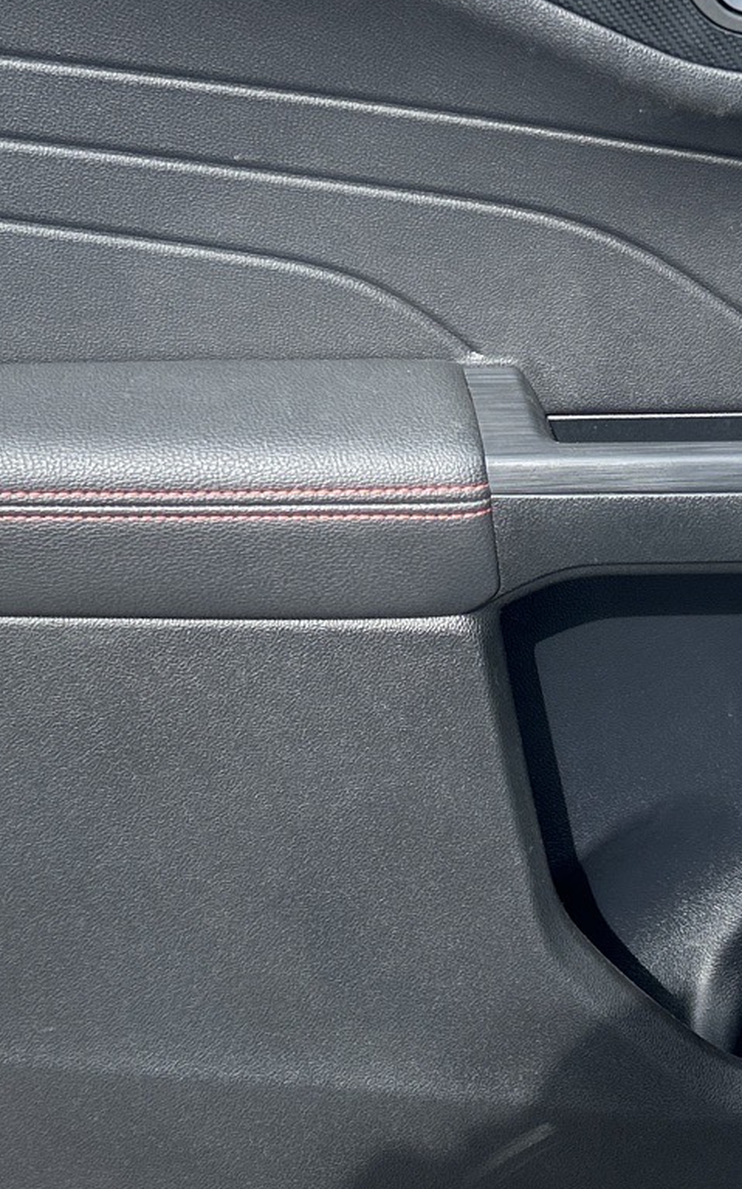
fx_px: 2234
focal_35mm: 69
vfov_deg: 29.7
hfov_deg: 18.8
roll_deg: -7.2
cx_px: 533
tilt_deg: -31.4
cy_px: 473
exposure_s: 1/1183
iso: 50
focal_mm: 5.7
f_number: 1.5
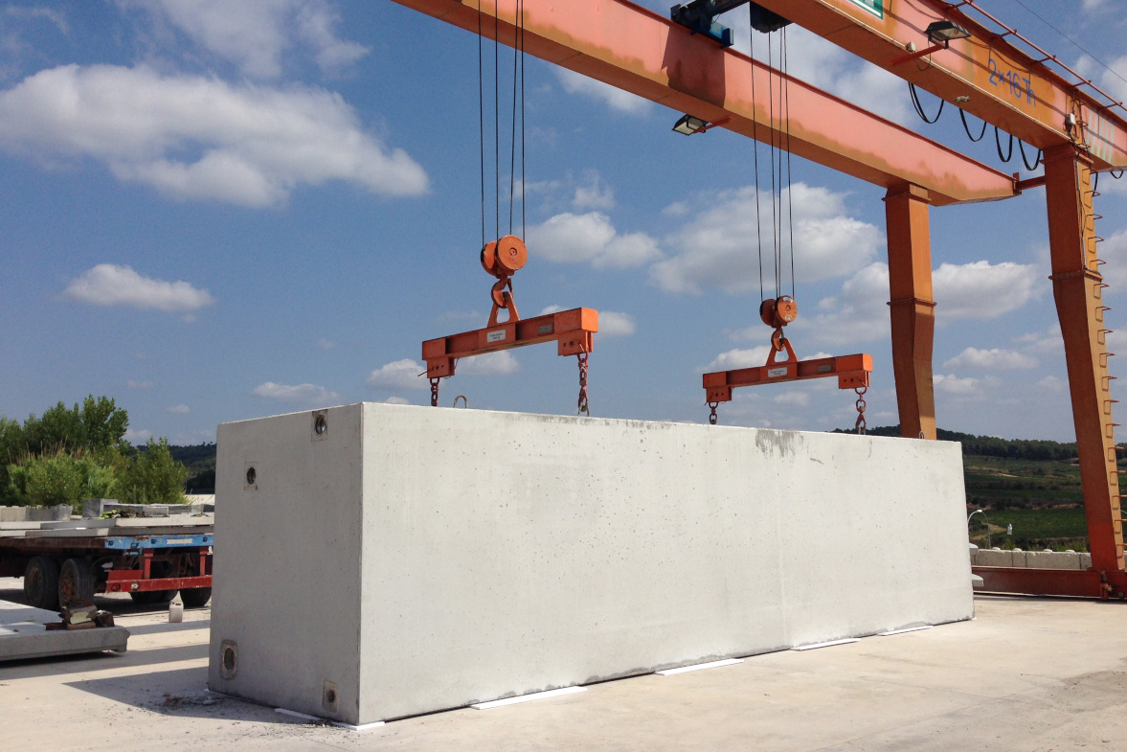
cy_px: 355
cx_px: 567
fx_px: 1096
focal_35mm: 35
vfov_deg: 37.9
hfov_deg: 54.4
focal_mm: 4.12
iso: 50
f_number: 2.4
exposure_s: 1/3876
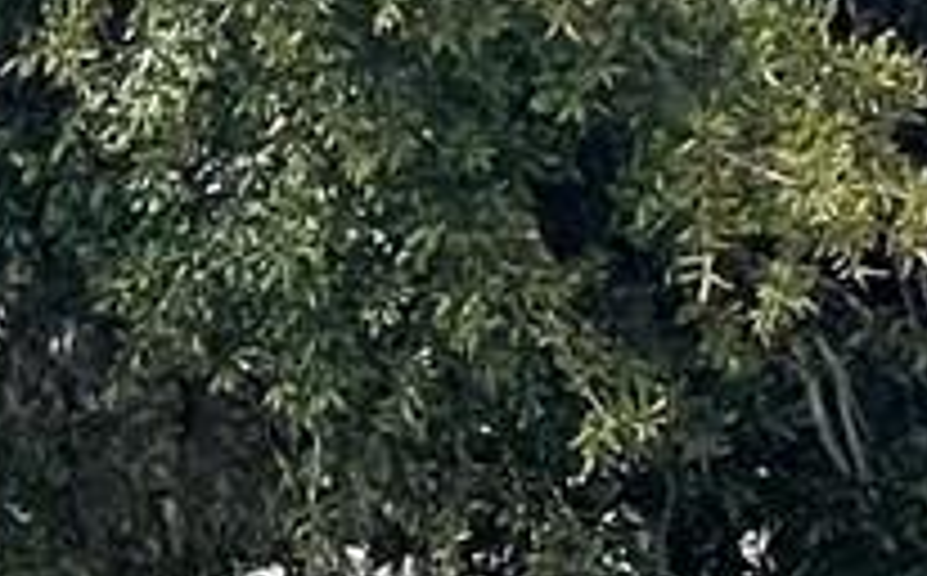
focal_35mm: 528
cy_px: 1228
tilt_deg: +2.0
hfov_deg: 3.8
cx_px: -2156
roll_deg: +3.4
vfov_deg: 2.5
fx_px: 13317
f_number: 2.2
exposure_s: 1/1033
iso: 20
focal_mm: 7.5
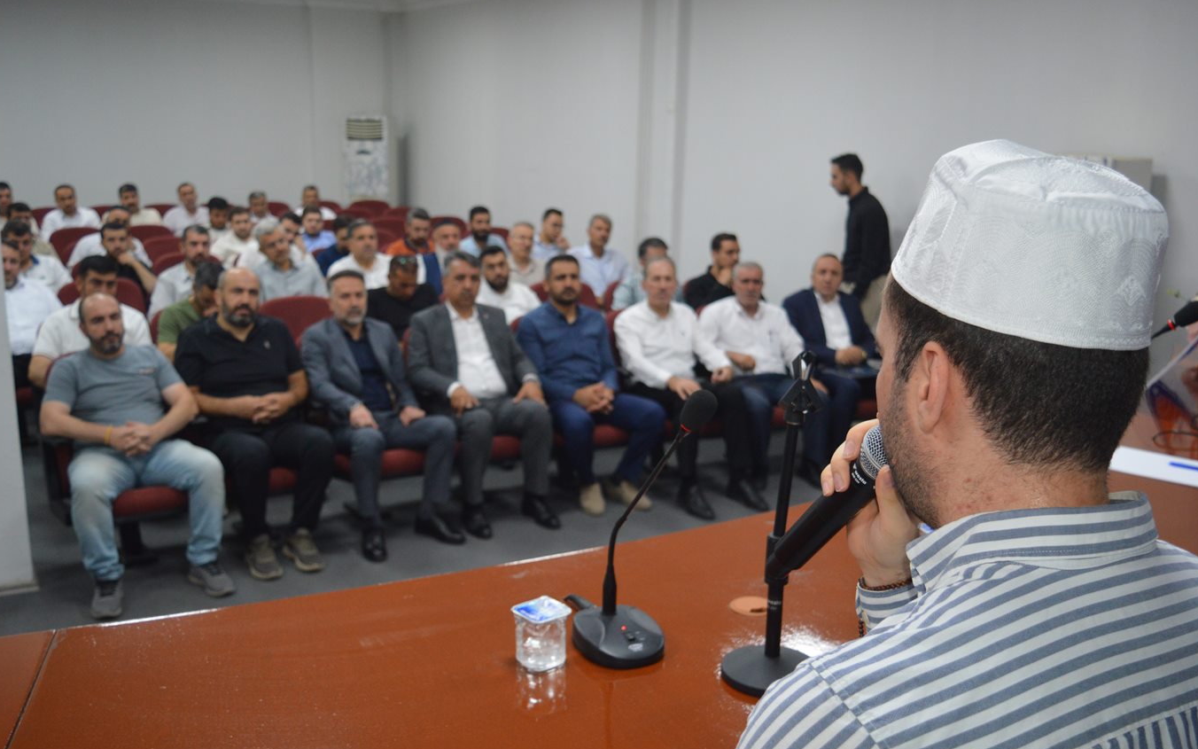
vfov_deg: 35.8
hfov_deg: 54.6
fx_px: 1160
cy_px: 400
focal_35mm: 36
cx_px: 595
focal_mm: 23
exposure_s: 1/60
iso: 900
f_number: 3.8
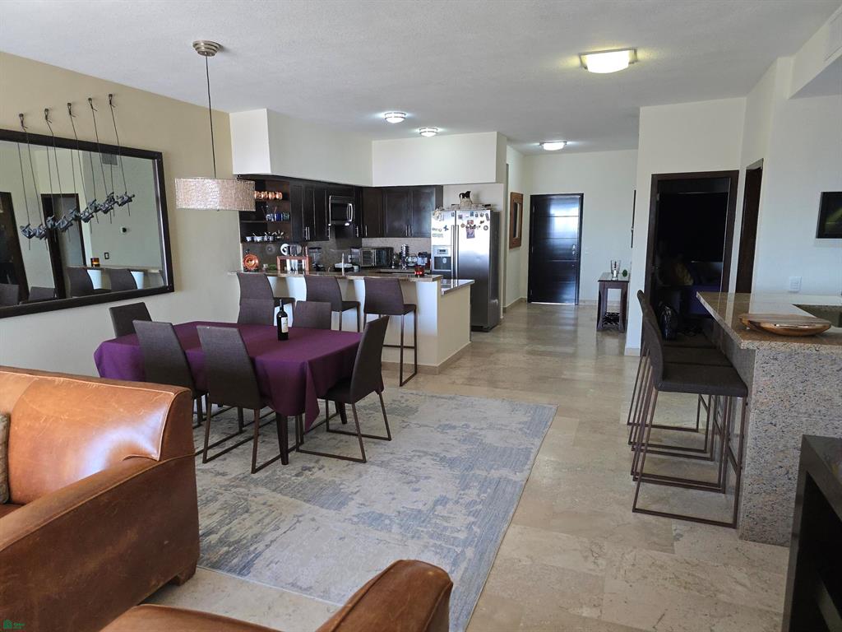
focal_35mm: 23
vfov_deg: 58.9
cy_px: 316
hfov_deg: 73.9
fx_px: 559
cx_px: 421
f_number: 1.7
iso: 320
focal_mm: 6.3
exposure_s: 1/120
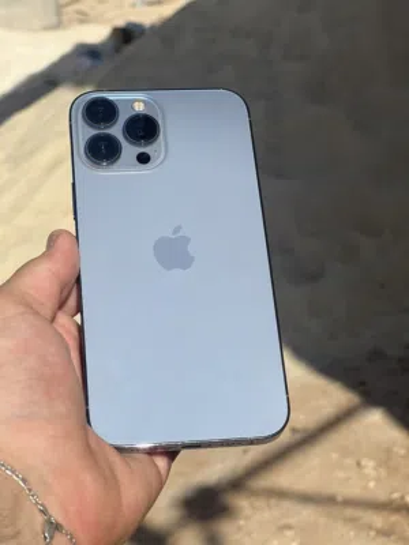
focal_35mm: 77
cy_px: 272
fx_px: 1213
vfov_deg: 25.3
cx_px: 204
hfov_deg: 19.1
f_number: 2.8
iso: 32
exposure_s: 1/1292
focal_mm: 9
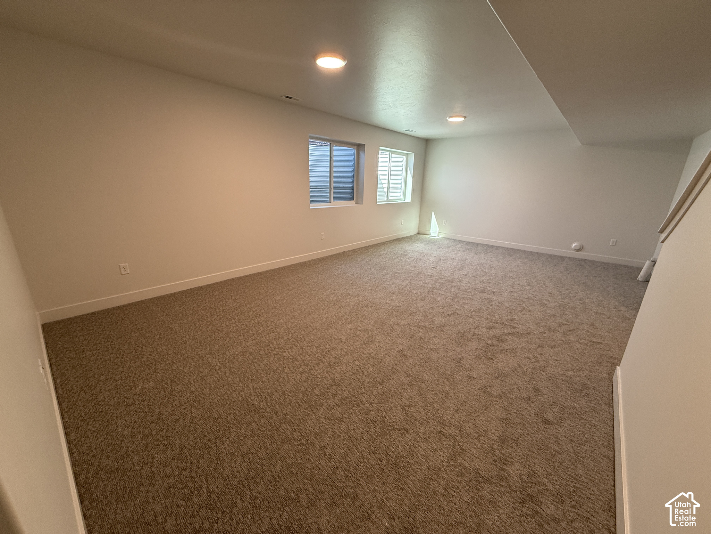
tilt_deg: -16.7
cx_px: 356
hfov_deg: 102.1
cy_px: 267
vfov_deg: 85.7
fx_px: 288
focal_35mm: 14
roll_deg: -2.5
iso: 200
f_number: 2.2
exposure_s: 1/120
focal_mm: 2.22
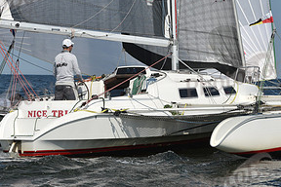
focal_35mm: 141
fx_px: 1100
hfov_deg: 14.6
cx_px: 135
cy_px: 37
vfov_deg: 9.7
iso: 250
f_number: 10
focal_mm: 70
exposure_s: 1/1250
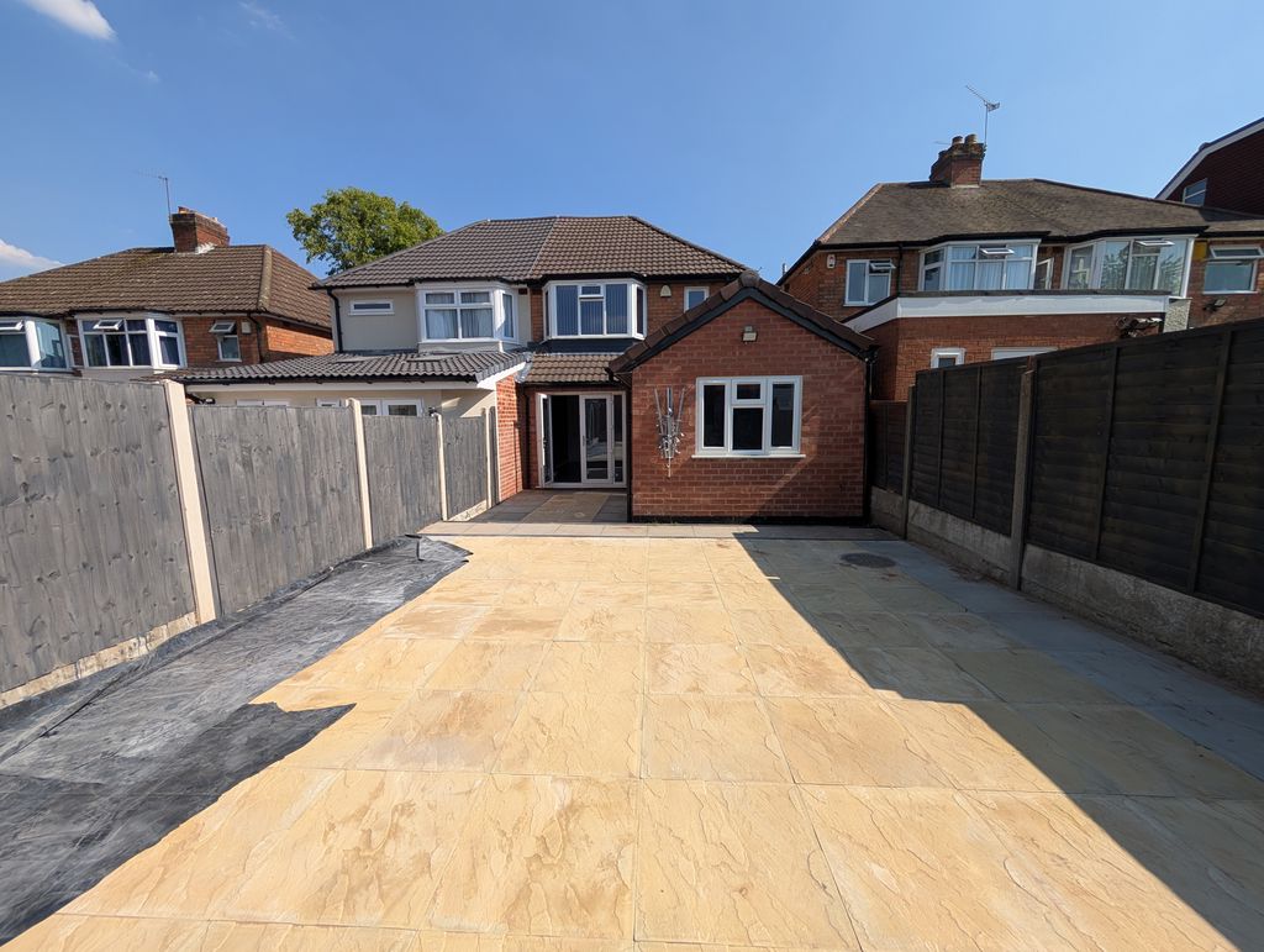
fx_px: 439
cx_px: 632
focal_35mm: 12
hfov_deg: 110.5
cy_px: 476
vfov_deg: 94.6
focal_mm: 2.02
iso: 55
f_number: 1.7
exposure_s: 1/3077
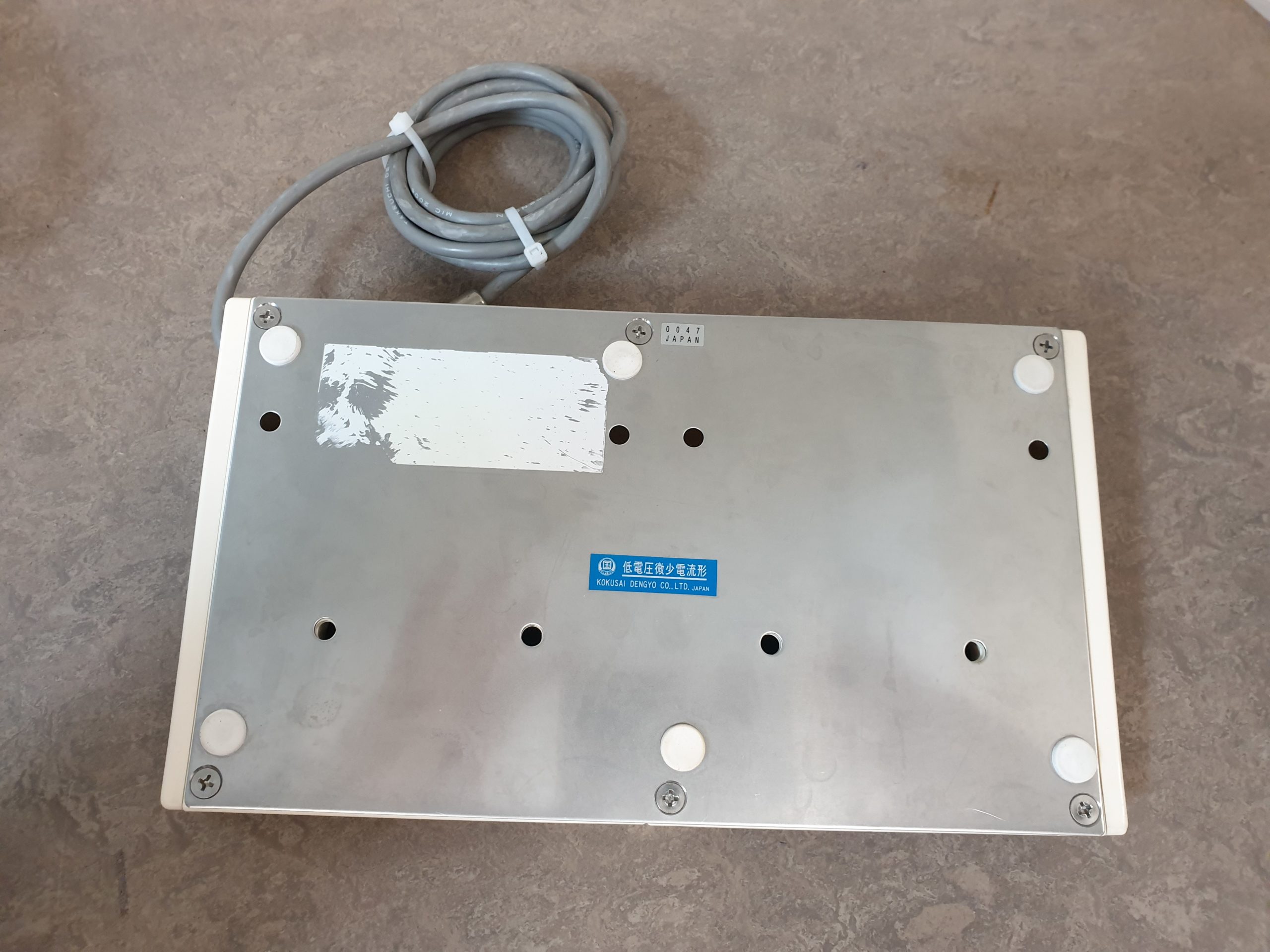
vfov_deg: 53.1
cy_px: 476
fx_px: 954
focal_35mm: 26
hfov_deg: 67.3
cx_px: 635
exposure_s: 1/25
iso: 320
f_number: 2.4
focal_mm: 4.3
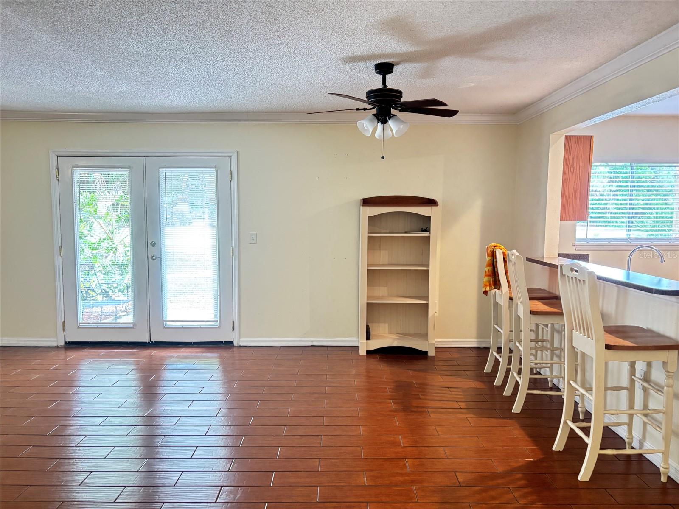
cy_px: 254
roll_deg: -0.2
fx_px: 510
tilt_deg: -5.5
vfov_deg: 53.1
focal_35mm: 26
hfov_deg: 67.3
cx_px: 340
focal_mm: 5.96
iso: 400
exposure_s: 1/40
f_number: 1.6
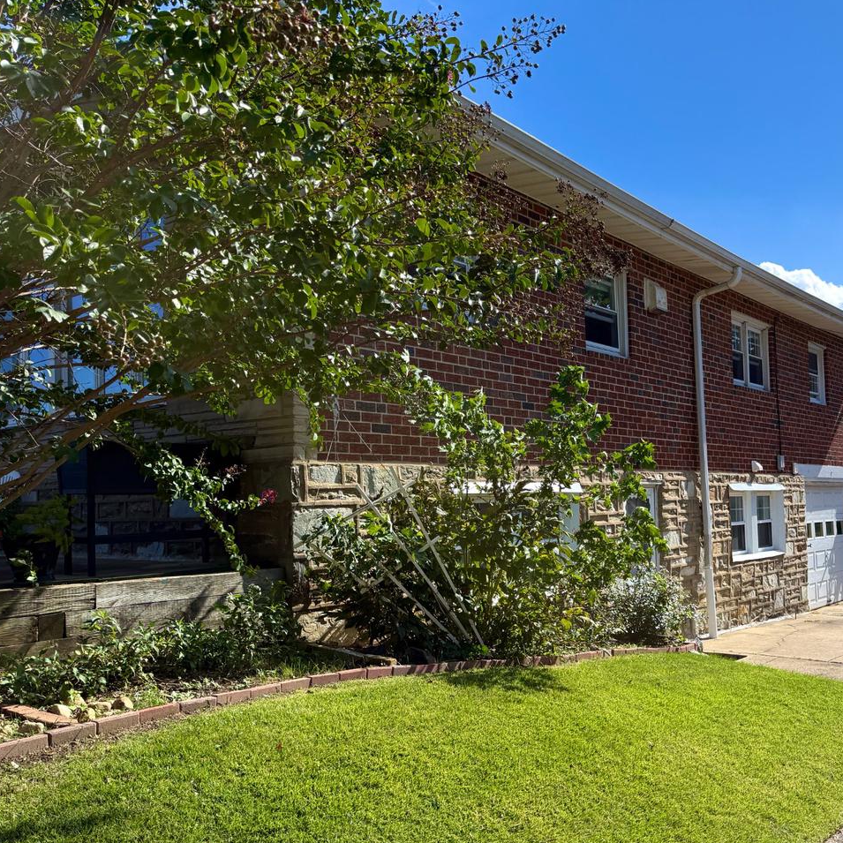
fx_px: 882
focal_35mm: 32
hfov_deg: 50.3
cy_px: 468
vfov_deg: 51.0
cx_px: 553
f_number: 1.78
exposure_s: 1/4975
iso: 125
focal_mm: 6.76
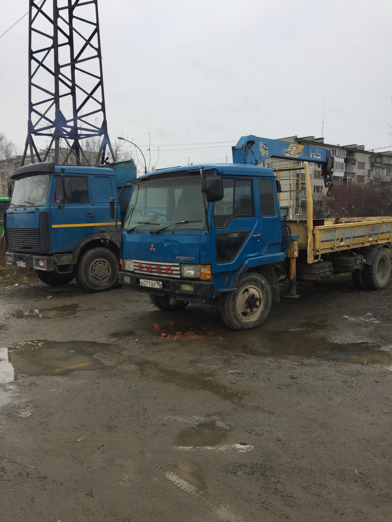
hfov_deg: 48.2
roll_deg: -1.2
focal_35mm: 29
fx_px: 438
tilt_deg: -5.2
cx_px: 196
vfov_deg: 61.7
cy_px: 261
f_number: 2.2
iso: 32
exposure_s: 1/471
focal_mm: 4.15
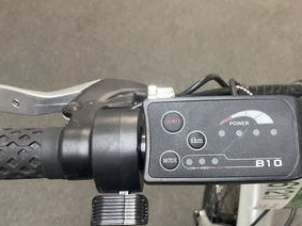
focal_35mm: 41
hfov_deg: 45.7
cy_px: 143
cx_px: 173
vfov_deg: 34.9
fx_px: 358
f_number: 1.8
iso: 320
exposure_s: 1/30
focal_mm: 3
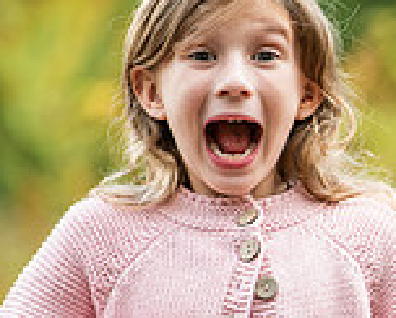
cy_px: 285
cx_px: 576
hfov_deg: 3.1
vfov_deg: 2.5
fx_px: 7358
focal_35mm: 627
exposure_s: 1/400
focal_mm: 175
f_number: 3.5
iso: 400
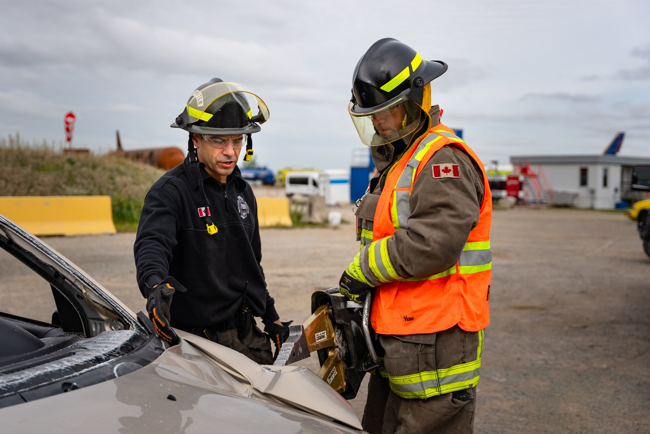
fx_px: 908
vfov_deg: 26.9
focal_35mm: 50
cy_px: 193
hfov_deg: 39.3
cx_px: 271
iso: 100
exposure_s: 1/1600
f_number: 2.8
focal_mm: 42.5
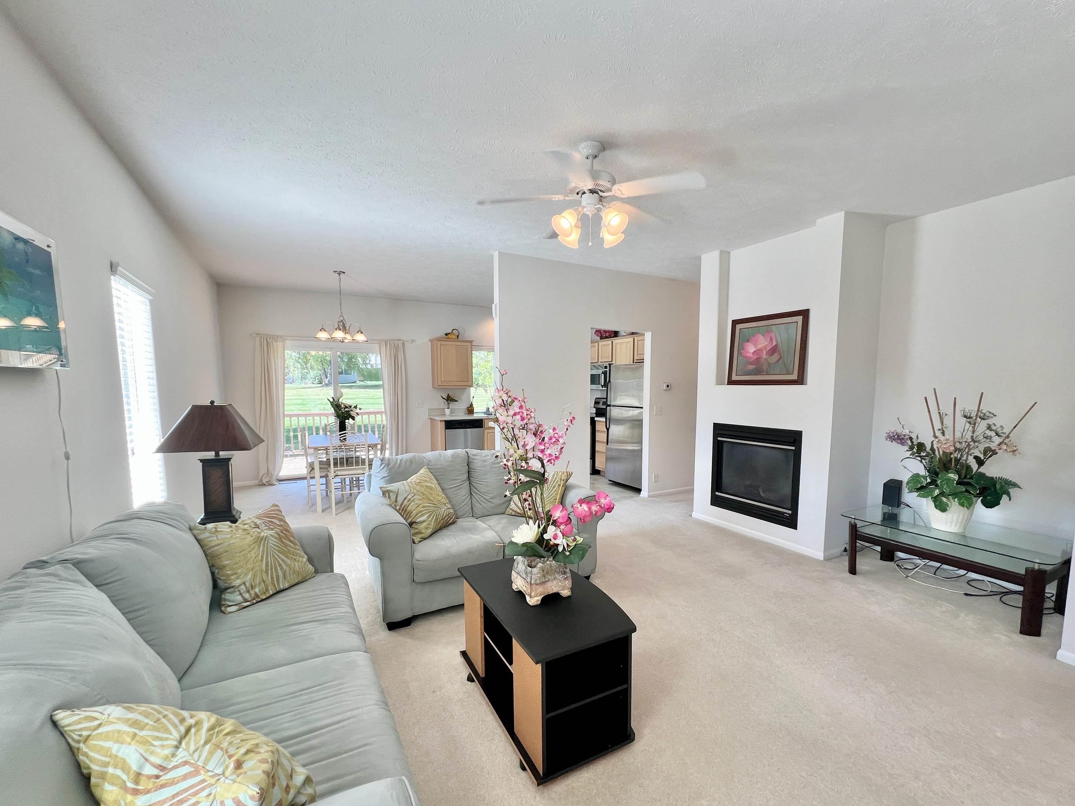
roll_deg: +0.4
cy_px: 429
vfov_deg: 85.5
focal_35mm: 14
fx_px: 435
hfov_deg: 102.0
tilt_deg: -5.6
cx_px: 562
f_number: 1.8
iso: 64
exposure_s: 1/120
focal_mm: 1.57
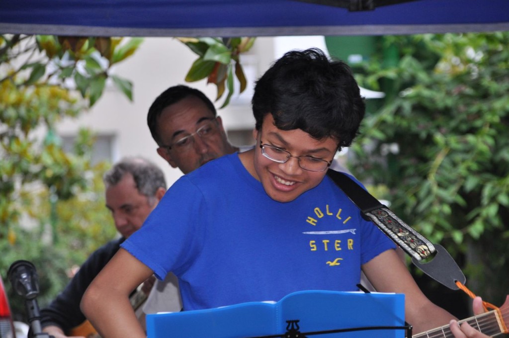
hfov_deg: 8.3
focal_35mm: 248
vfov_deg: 5.5
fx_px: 3495
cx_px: 254
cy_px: 169
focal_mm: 165
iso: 800
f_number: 6
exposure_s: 1/60
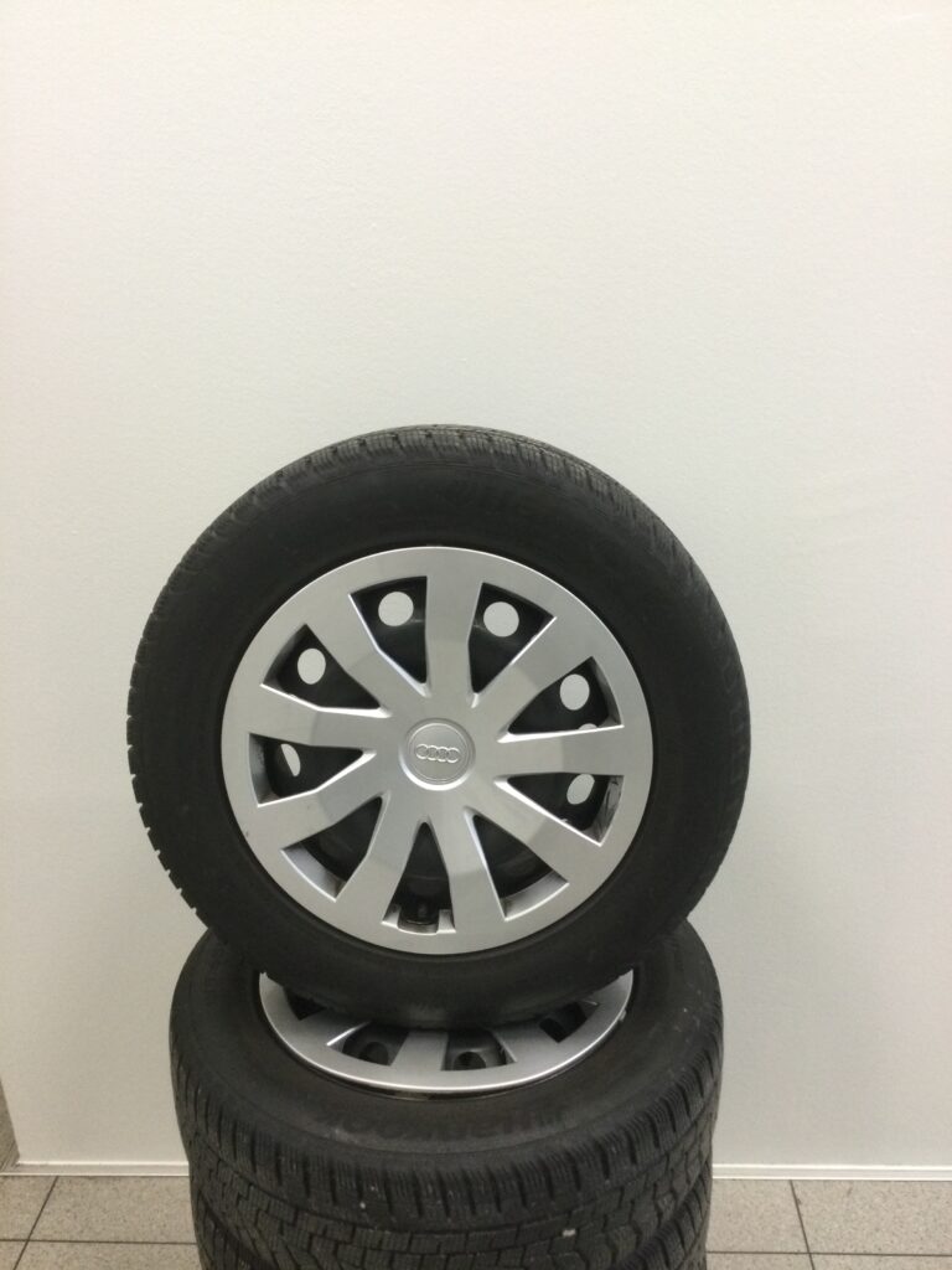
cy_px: 635
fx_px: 1137
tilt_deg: -22.1
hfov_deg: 45.4
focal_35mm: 31
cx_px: 476
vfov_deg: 58.4
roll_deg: +4.3
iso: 160
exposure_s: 1/33
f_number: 2.4
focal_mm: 3.3
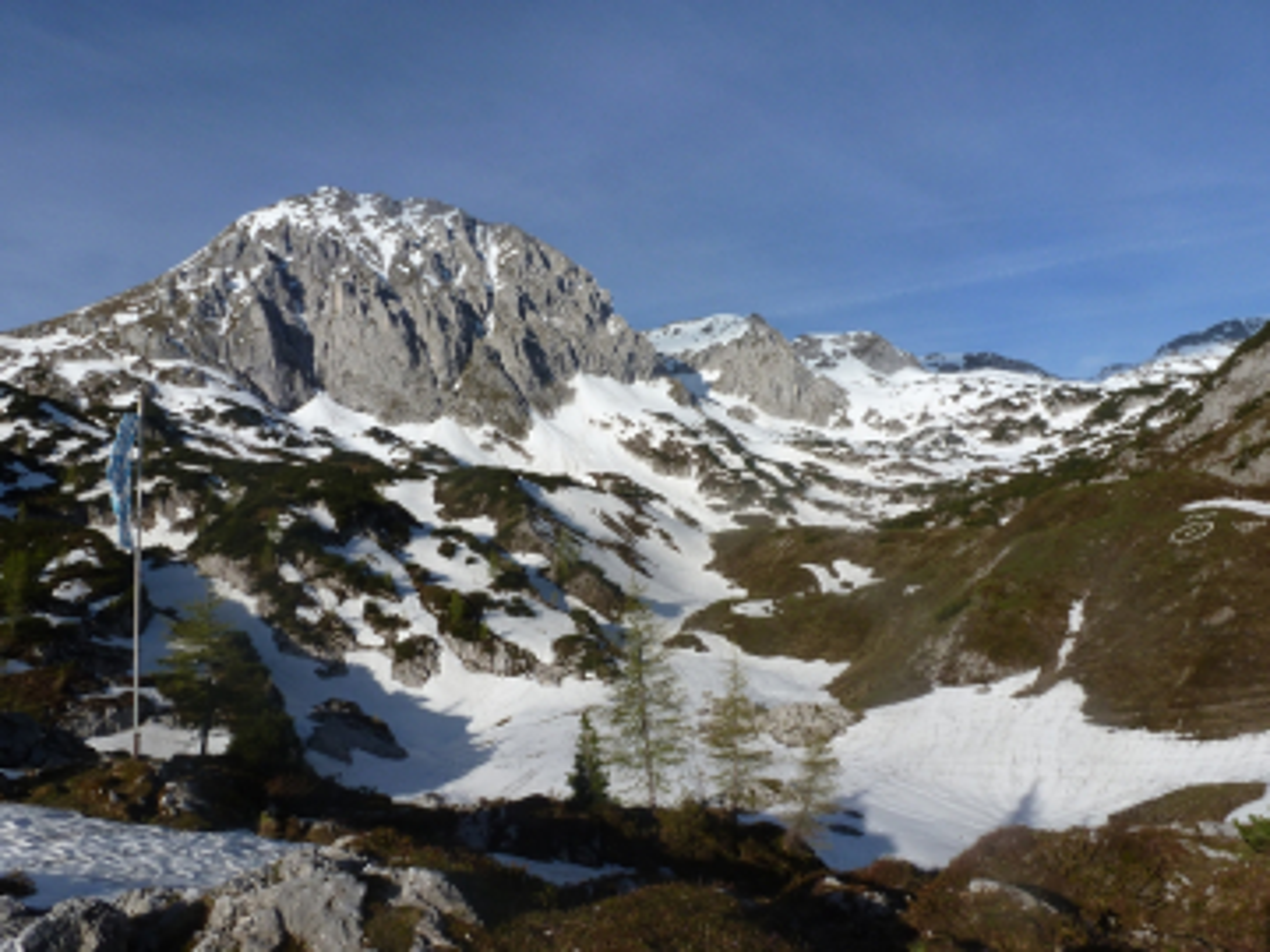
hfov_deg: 71.6
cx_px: 635
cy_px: 476
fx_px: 881
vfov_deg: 56.8
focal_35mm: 24
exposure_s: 1/500
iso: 100
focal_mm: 4.3
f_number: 5.6
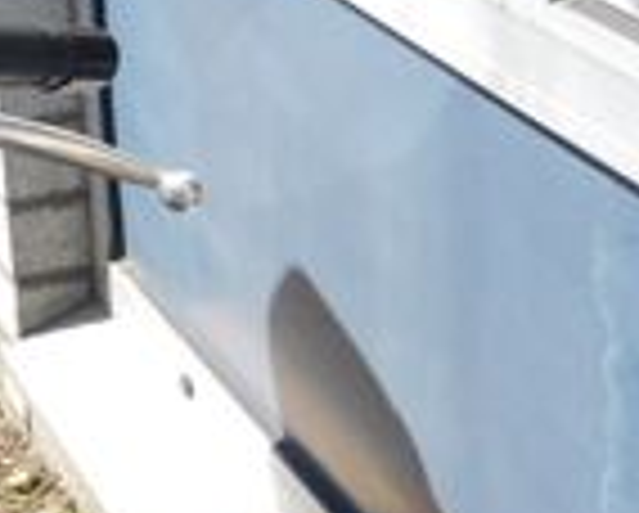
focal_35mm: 132
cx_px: -724
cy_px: 364
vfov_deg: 11.7
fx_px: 2500
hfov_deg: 12.4
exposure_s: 1/800
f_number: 3.2
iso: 125
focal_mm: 5.3
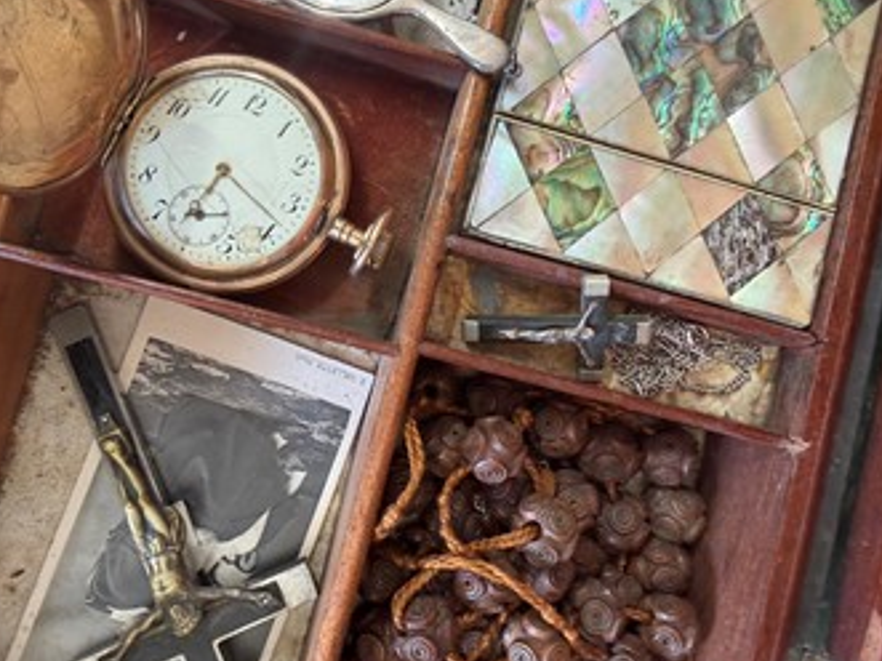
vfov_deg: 48.0
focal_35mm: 29
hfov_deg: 61.3
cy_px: 280
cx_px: 362
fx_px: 739
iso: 200
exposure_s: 1/50
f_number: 2.2
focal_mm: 2.22
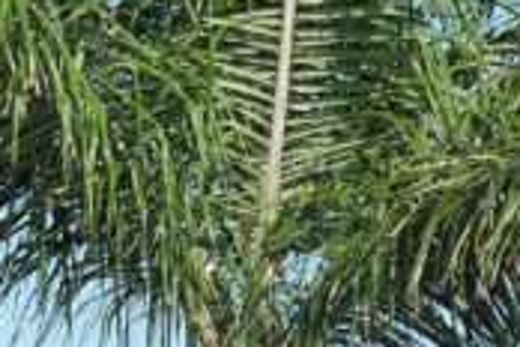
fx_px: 5777
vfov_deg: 3.4
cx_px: 299
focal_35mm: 400
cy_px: 944
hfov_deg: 5.2
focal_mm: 45
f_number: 9
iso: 160
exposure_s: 1/160
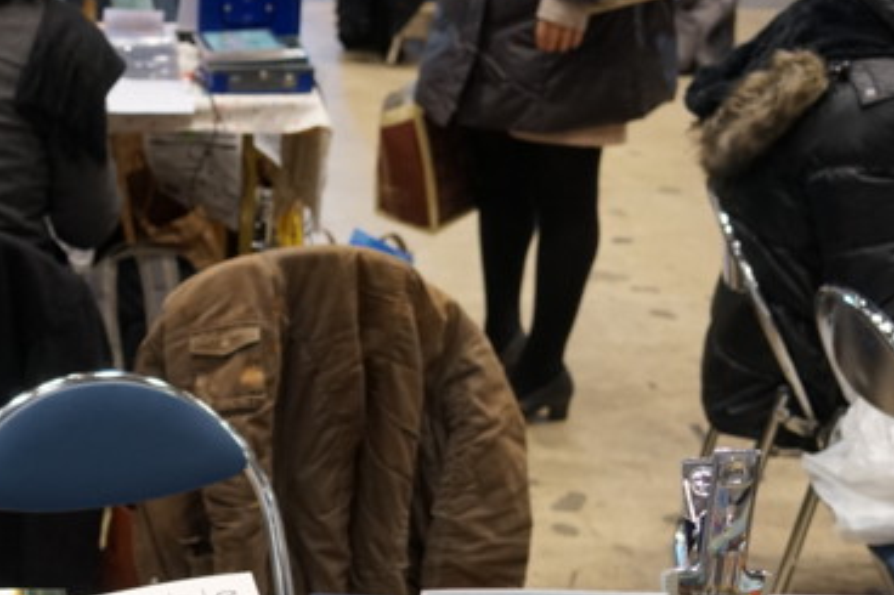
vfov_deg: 17.5
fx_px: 1886
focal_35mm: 76
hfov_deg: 25.9
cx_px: 117
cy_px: 611
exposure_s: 1/60
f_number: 4
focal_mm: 35
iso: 1000
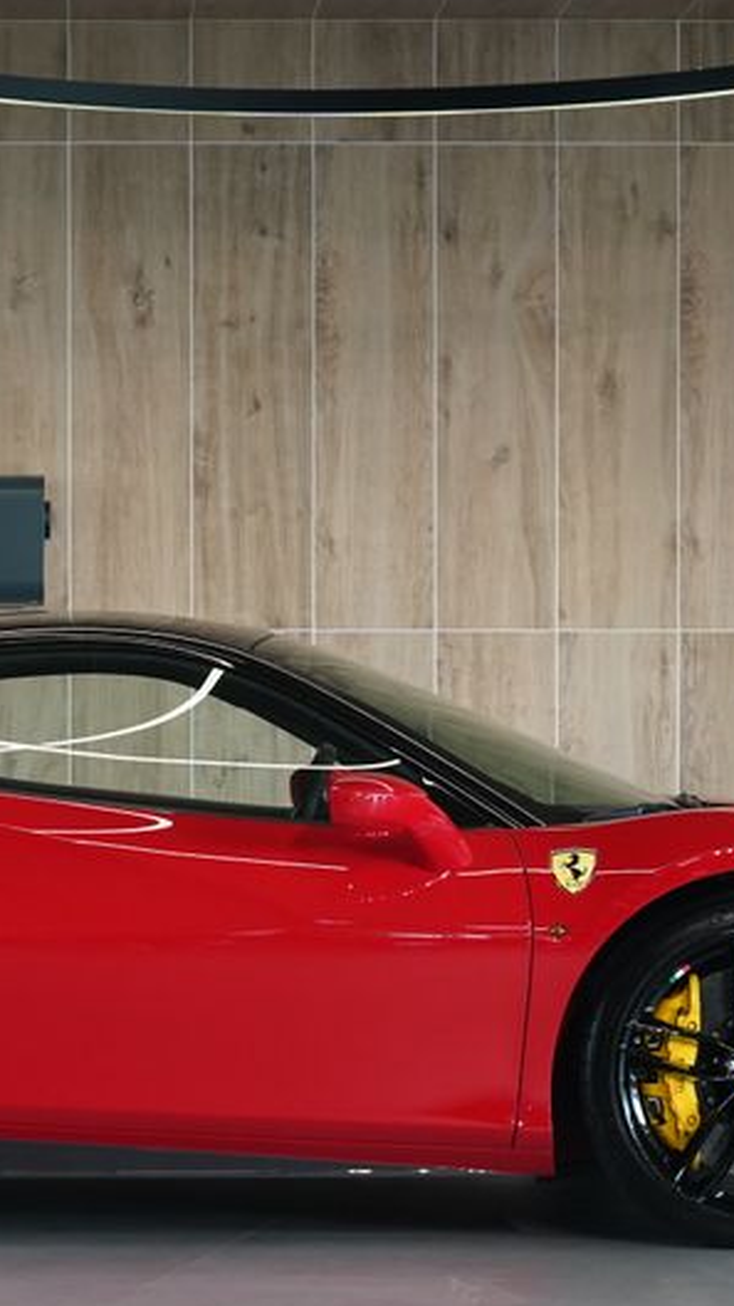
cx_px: 136
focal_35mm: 122
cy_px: 837
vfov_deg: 17.5
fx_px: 4221
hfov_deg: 9.9
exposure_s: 1/160
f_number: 5
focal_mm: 60
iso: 2500
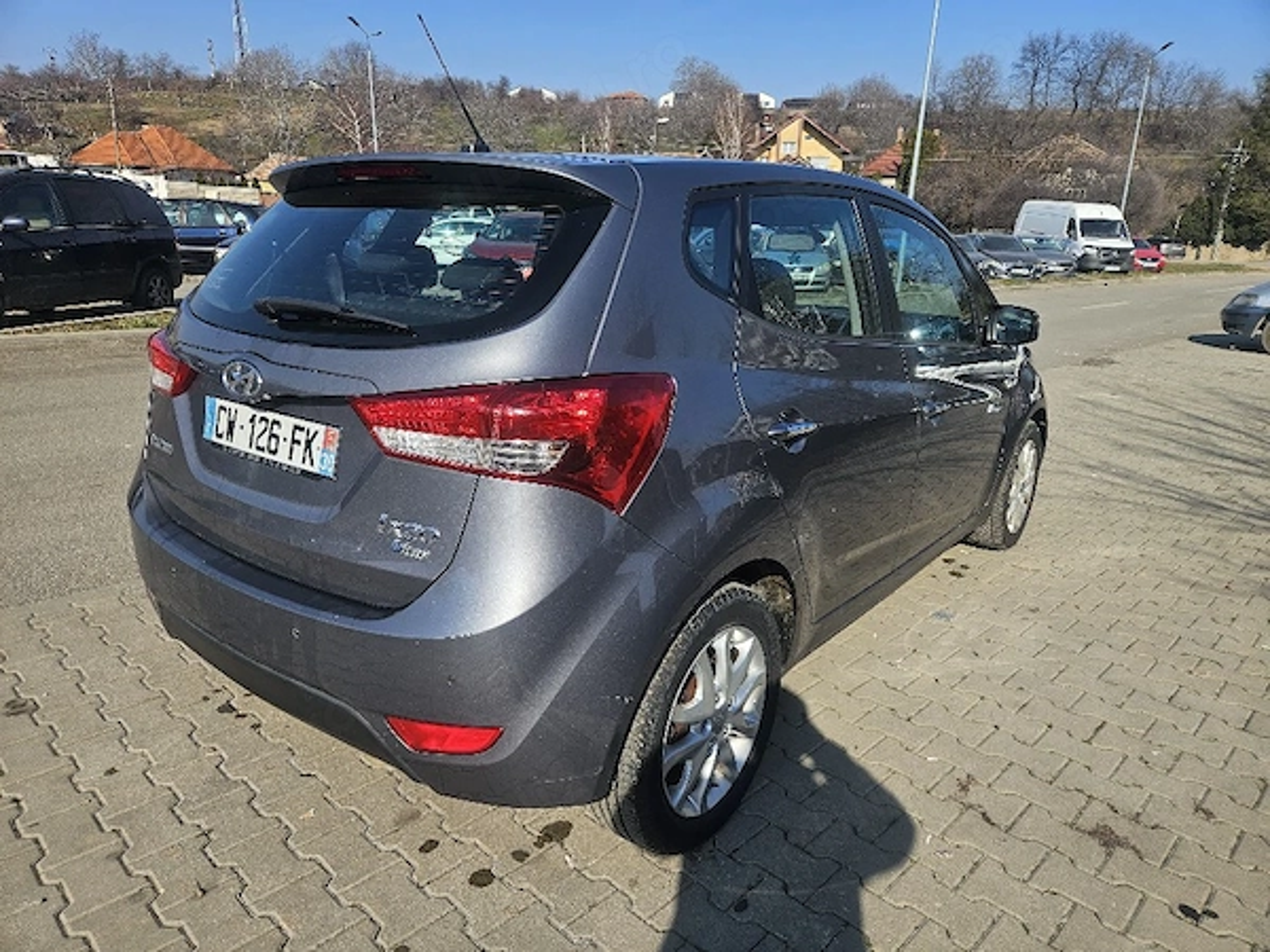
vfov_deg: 58.9
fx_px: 844
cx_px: 635
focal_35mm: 23
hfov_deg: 73.9
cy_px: 476
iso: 25
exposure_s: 1/1667
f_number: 1.8
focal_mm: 5.4
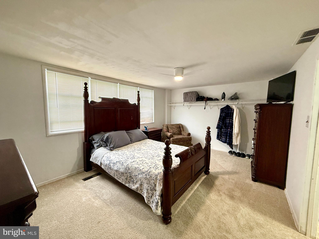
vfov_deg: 85.7
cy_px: 120
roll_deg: +0.0
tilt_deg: -4.5
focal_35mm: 14
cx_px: 160
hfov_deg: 102.1
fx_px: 129
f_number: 2.2
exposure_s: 1/99
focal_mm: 2.22
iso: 250
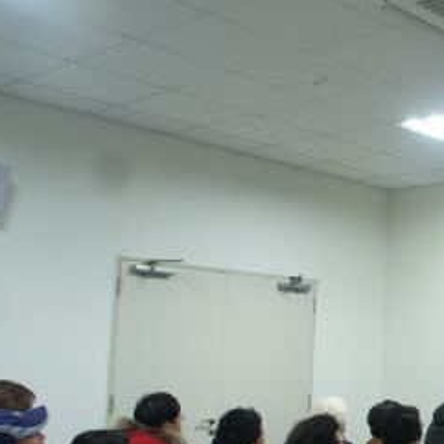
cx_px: 560
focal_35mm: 59
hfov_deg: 25.5
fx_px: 856
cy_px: 287
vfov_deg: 28.9
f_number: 4.5
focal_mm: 18
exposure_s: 1/40
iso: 400
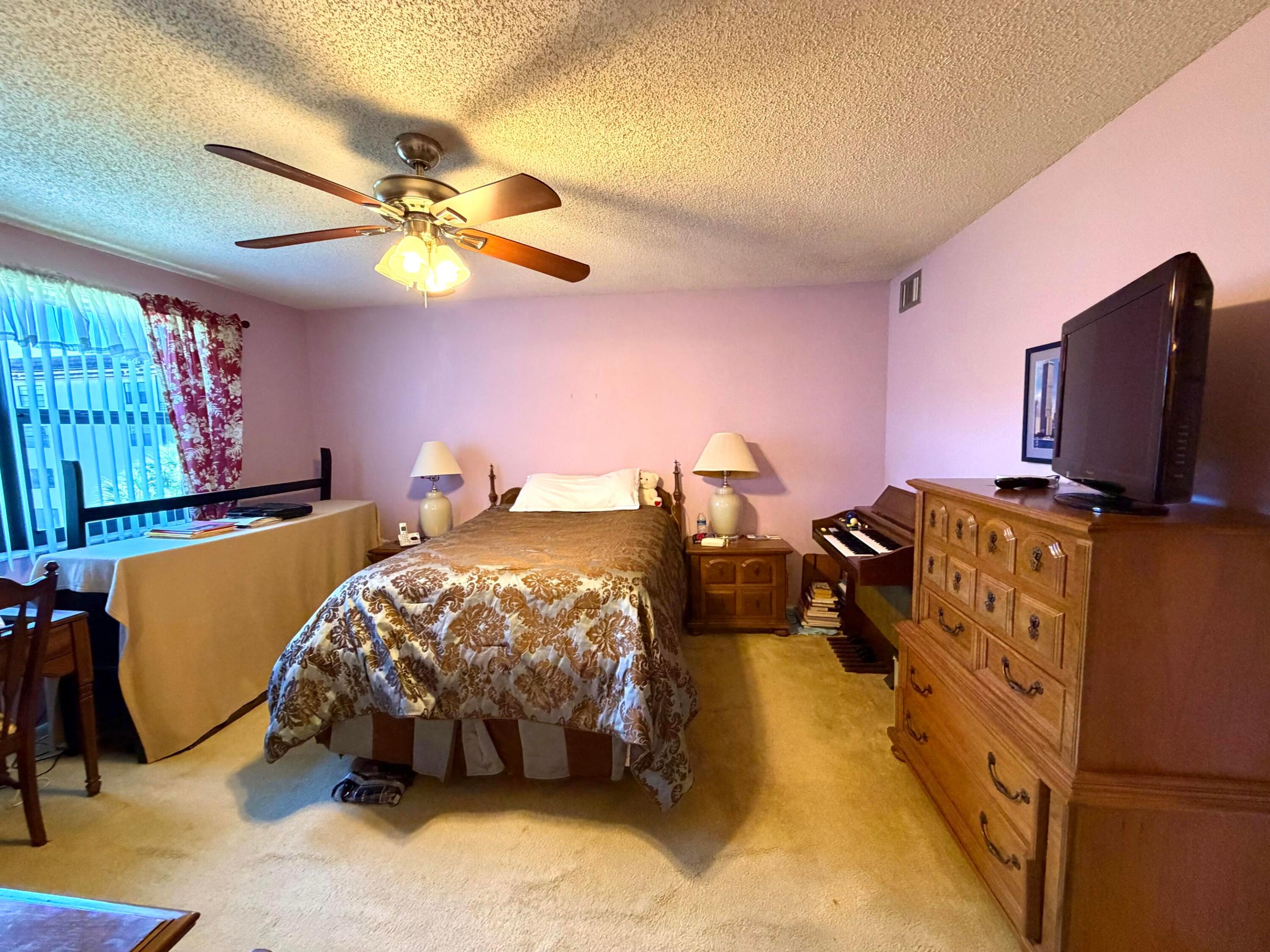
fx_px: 514
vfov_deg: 85.7
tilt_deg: -2.9
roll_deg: +0.5
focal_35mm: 14
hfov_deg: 102.1
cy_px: 476
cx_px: 635
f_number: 2.2
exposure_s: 1/60
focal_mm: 2.22
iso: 500
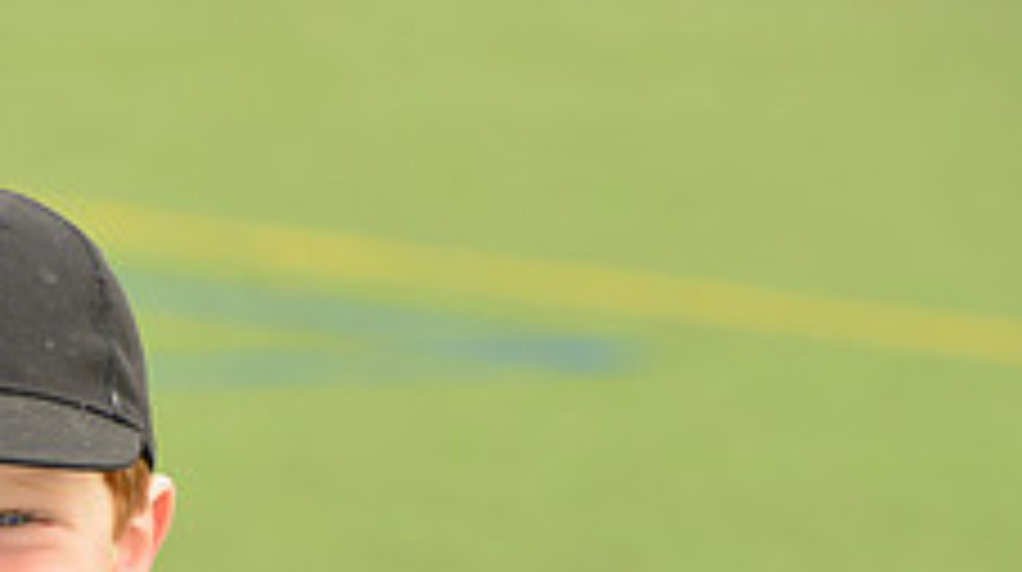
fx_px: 12341
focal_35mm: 456
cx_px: 27
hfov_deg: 4.7
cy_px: 799
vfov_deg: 2.6
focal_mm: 170
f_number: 8
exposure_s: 1/200
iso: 250
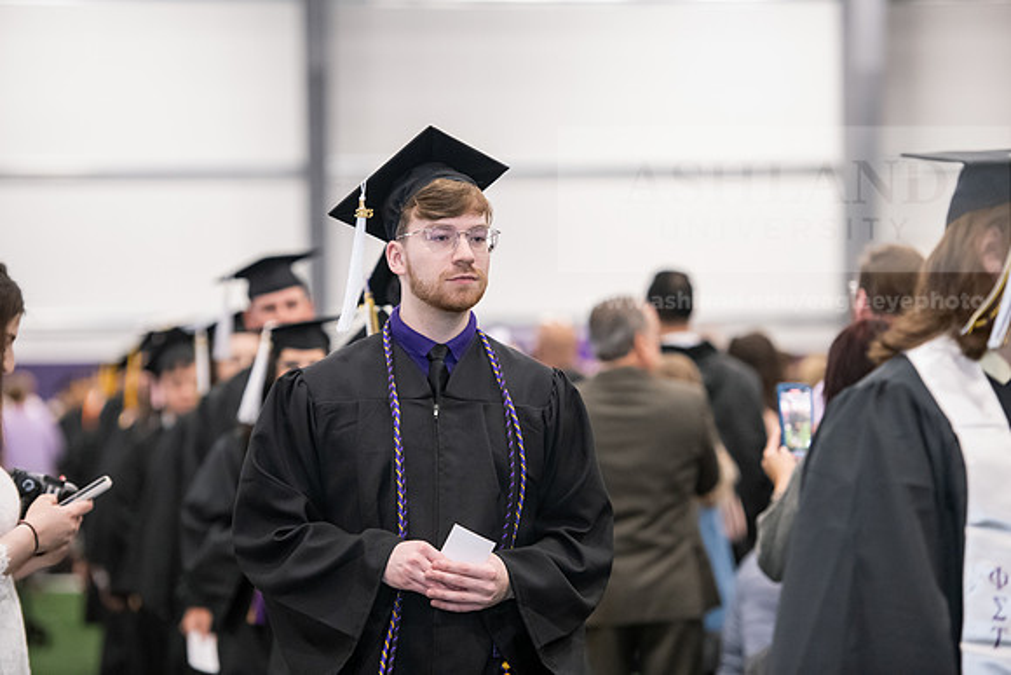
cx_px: 506
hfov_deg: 14.7
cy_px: 338
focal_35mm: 140
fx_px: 3932
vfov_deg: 9.8
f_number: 3.2
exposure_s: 1/200
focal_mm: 140
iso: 3200
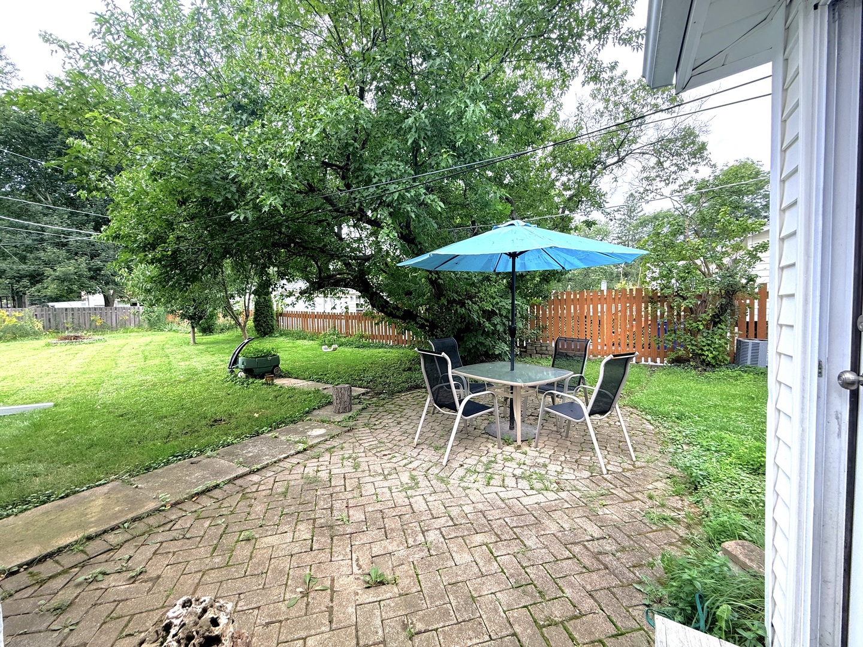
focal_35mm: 14
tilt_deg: -2.0
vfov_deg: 85.7
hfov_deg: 102.1
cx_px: 432
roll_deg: +1.0
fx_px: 349
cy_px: 324
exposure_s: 1/187
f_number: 2.2
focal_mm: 2.22
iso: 64
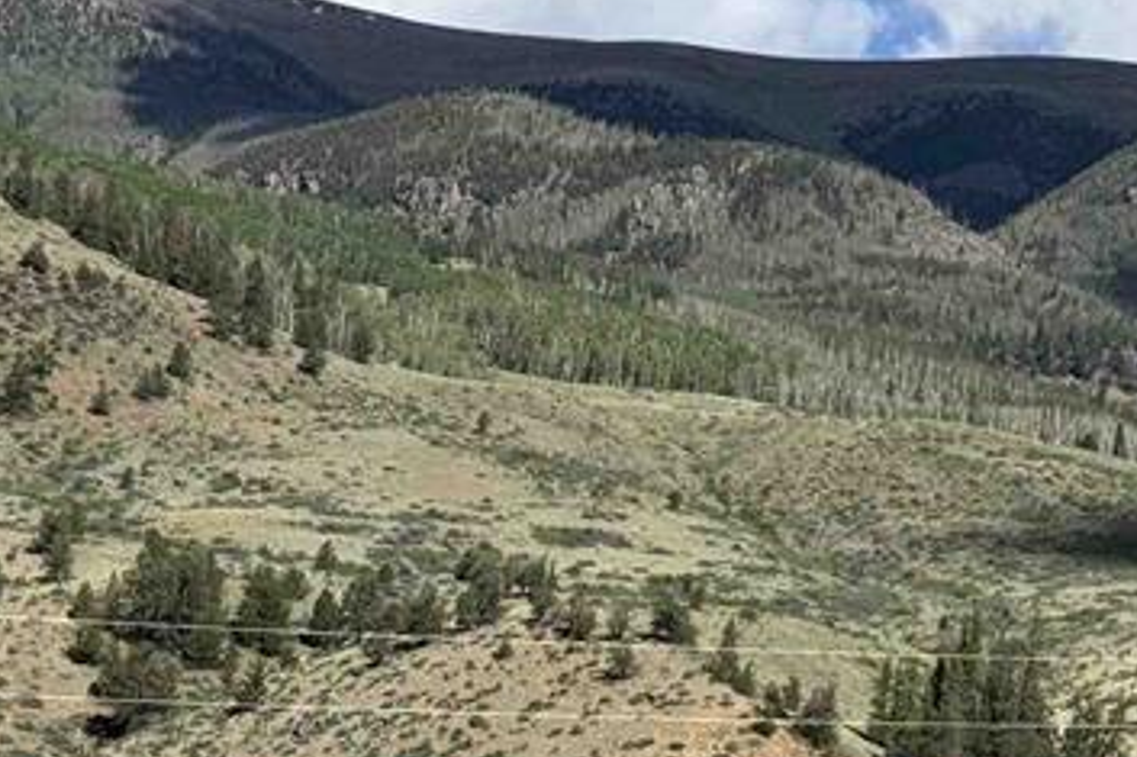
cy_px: 908
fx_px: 4577
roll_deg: -1.3
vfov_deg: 9.3
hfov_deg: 13.8
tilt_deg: +2.9
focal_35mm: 145
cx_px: 1272
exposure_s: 1/5208
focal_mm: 6.76
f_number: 1.78
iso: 64
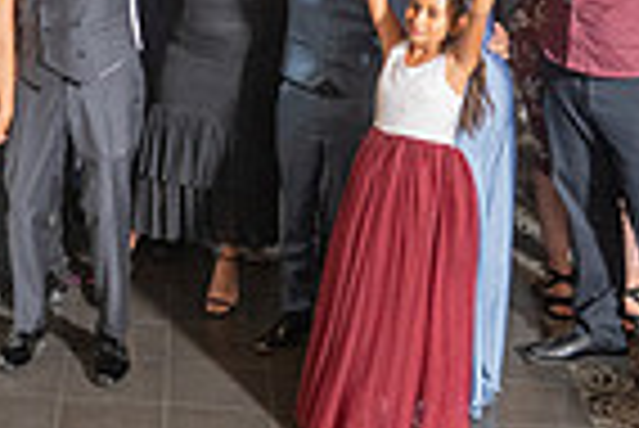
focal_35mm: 106
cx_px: 18
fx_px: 1883
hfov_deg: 18.8
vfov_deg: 12.4
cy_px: -178
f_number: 3.2
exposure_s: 1/160
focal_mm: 26
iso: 800
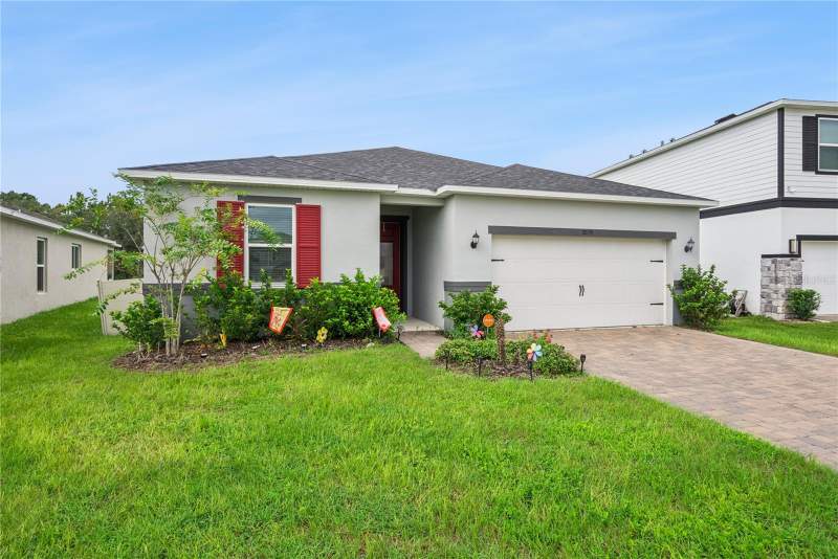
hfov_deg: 86.9
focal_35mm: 19
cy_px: 280
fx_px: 442
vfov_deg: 64.6
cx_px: 419
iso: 100
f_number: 16
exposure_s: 1/50
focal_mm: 19
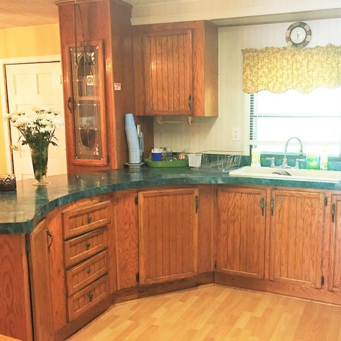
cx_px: 215
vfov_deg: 47.2
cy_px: 170
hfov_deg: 46.8
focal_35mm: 35
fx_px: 390
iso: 200
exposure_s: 1/30
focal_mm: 4.15
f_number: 2.2
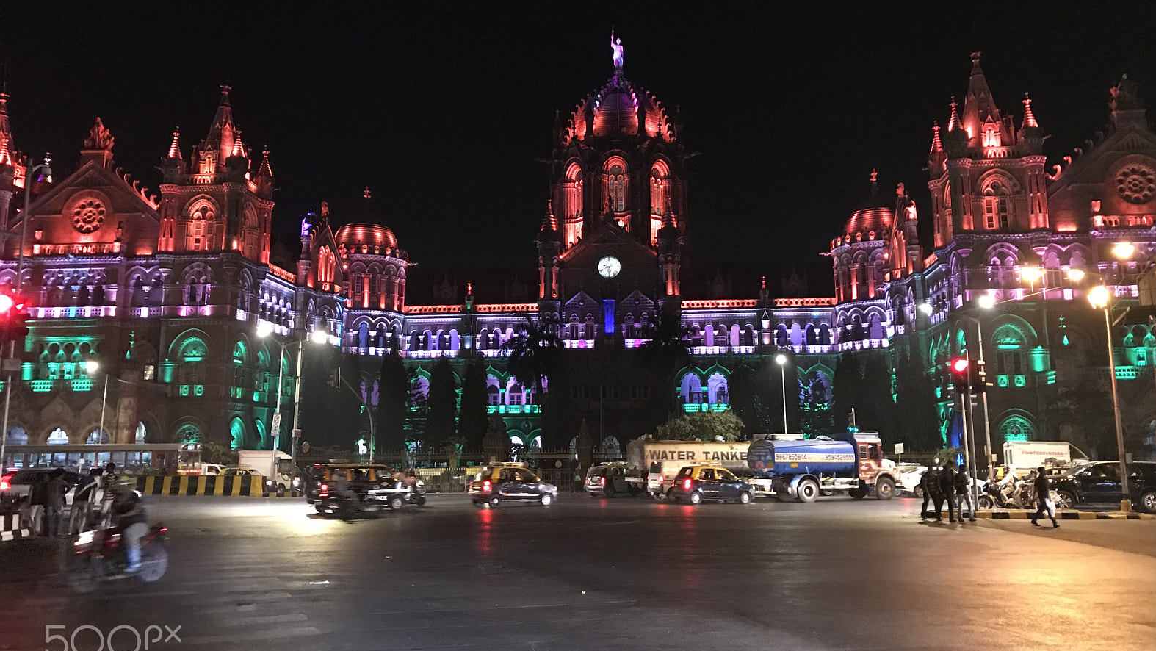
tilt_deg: +9.2
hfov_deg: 62.6
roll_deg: +1.0
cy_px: 298
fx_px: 950
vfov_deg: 37.8
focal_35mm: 31
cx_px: 587
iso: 80
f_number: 1.8
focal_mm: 3.99
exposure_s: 1/4
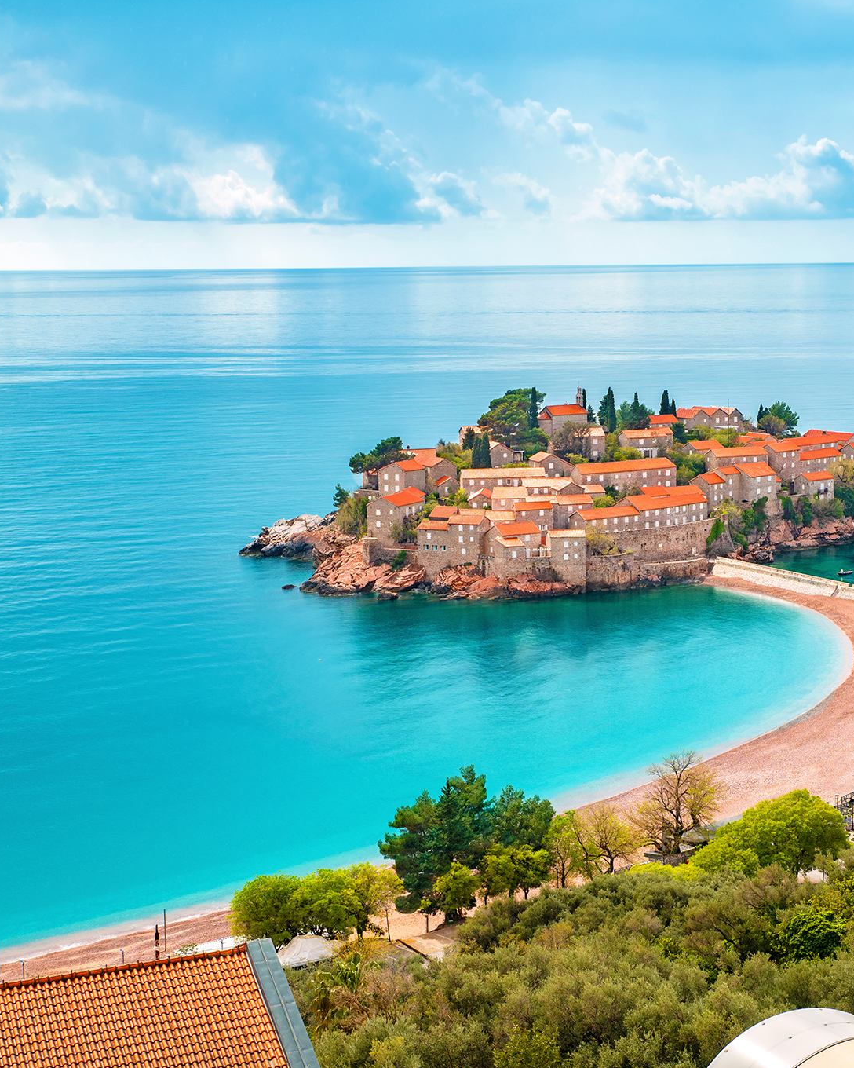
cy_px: 533
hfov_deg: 23.4
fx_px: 2054
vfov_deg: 29.1
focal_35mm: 65
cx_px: 582
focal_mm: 46
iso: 125
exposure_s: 1/400
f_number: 5.6
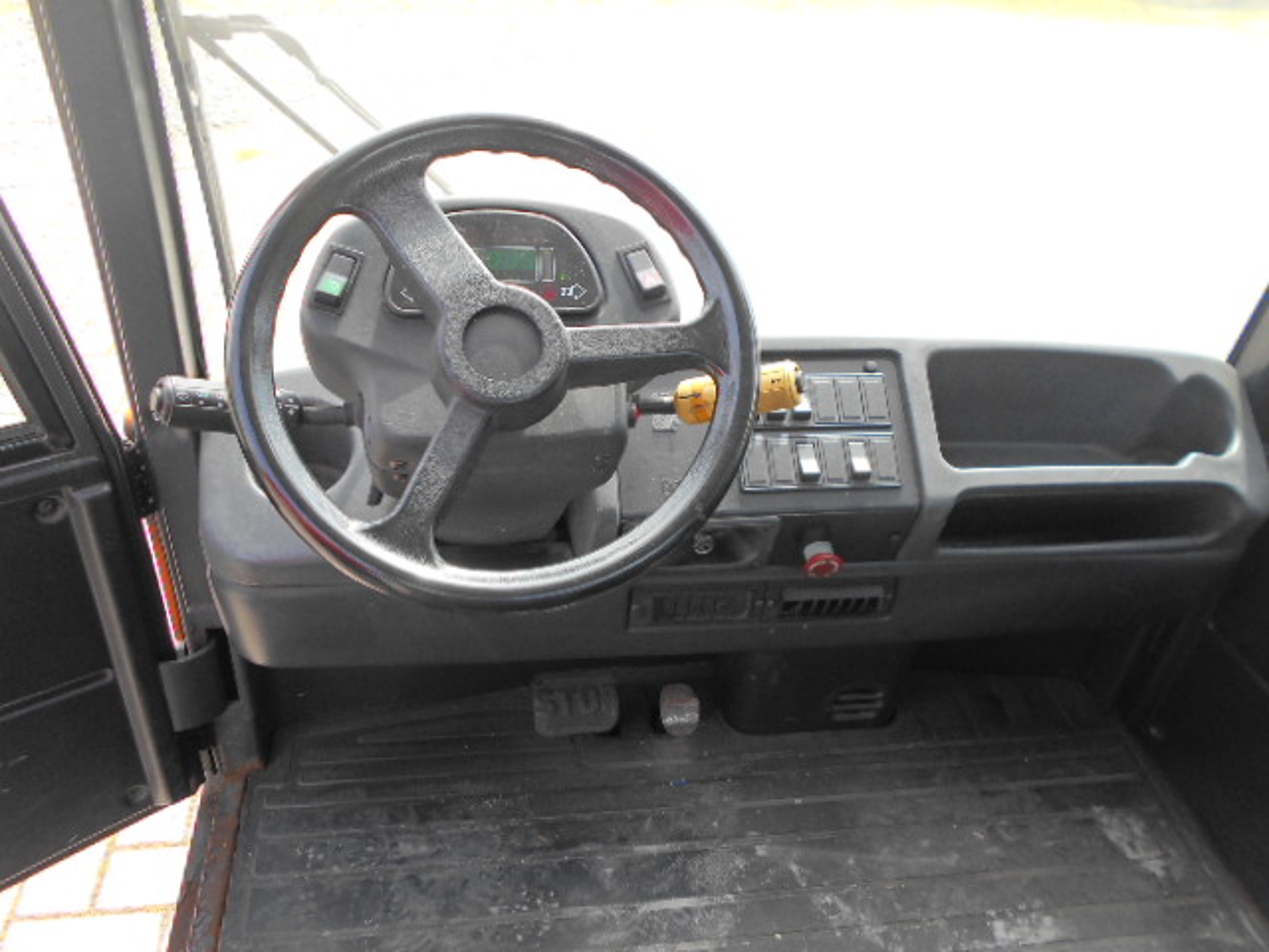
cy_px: 476
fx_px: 953
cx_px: 634
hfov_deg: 67.3
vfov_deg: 53.1
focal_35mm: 26
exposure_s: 1/125
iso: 80
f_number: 3.2
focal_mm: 4.6
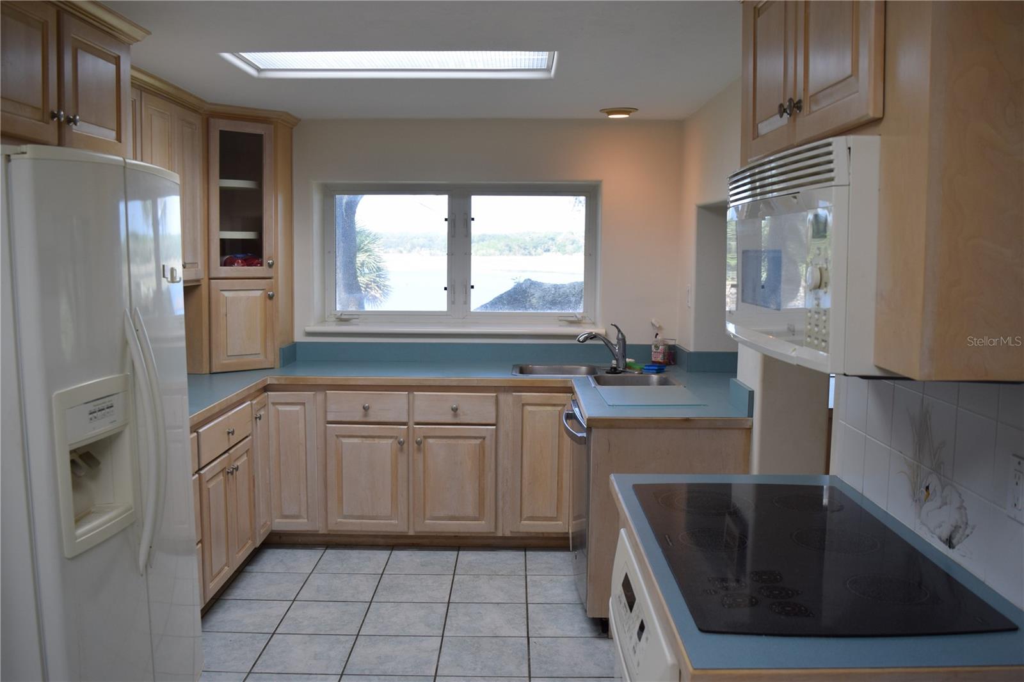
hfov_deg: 59.5
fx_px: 896
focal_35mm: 32
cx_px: 512
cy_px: 341
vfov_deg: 41.7
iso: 400
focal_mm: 21
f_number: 5
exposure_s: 1/100
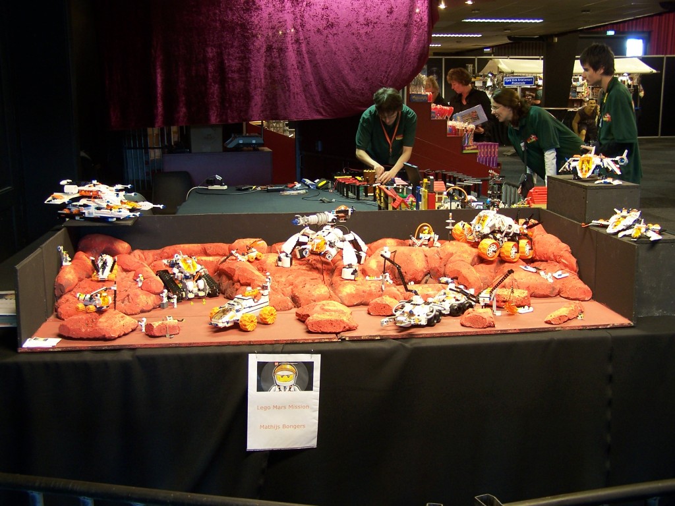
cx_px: 338
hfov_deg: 46.8
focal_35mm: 40
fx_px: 780
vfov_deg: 36.0
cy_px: 253
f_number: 2.8
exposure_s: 1/4
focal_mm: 6.7
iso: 80
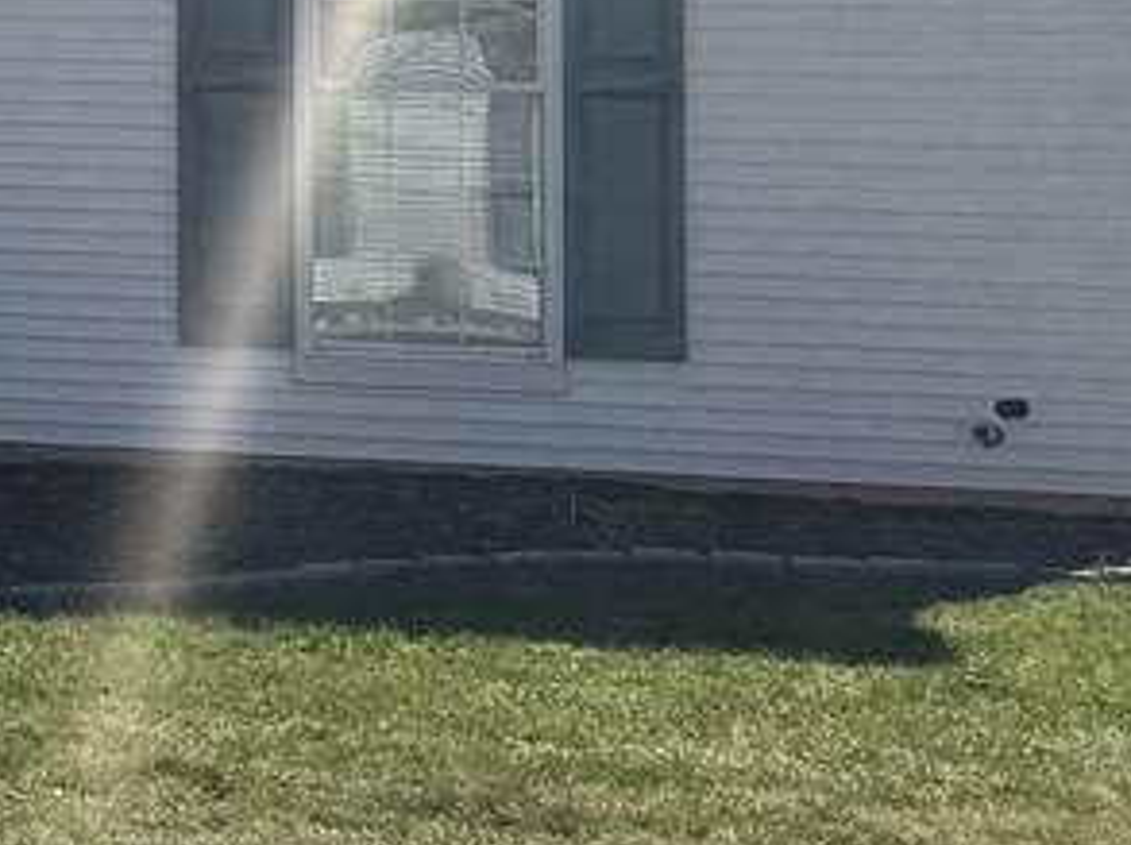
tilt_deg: +2.8
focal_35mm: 105
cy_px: -93
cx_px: -1146
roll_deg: -0.7
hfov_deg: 15.1
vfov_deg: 13.8
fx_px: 3426
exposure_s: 1/3802
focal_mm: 6.76
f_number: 1.78
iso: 80
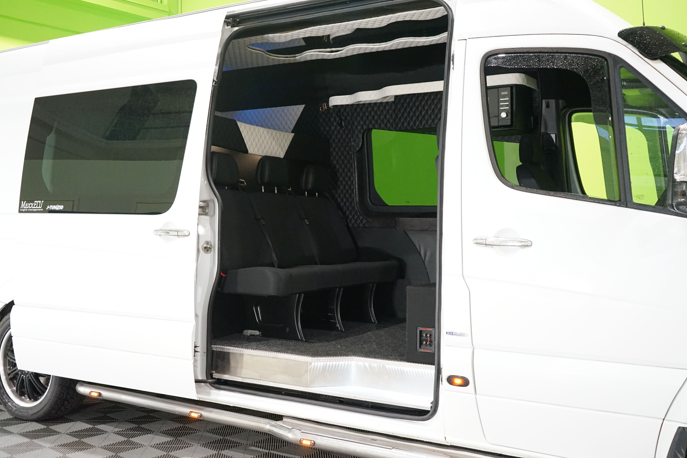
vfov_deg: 36.9
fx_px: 687
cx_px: 343
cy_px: 223
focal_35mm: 36
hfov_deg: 53.1
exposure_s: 1/125
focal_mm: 35
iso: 5000
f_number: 4
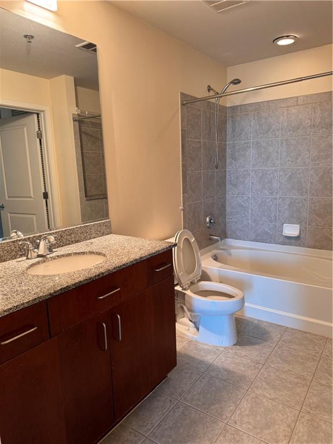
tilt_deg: -10.2
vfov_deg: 71.6
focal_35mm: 24
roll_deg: +1.8
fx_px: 308
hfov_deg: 56.8
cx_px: 166
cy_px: 222
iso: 200
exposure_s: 1/60
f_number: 1.78
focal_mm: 6.76
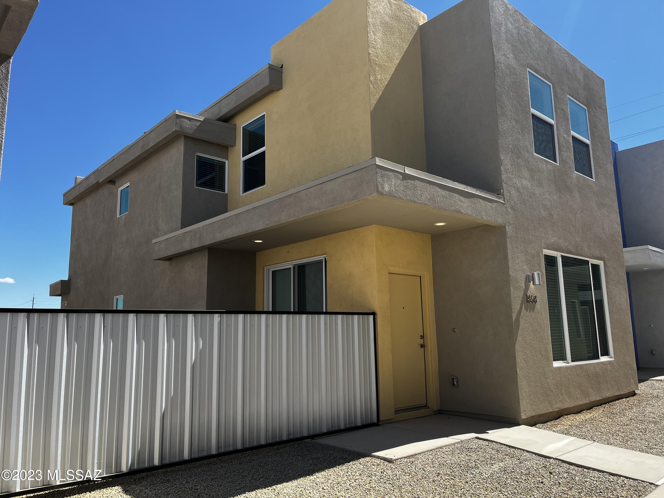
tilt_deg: +9.0
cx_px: 332
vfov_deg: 53.1
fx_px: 499
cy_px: 249
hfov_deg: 67.3
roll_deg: +1.0
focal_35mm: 26
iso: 50
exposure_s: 1/2410
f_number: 1.6
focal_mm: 5.1
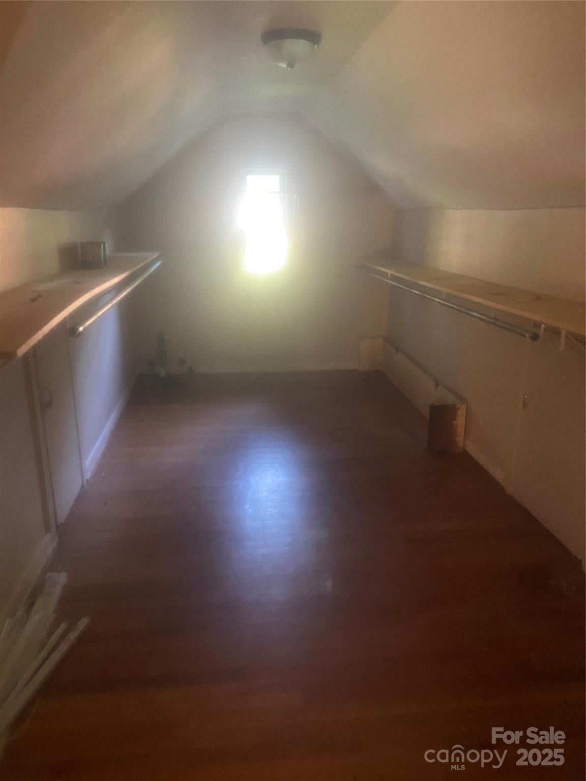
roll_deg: +0.1
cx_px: 293
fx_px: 587
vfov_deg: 67.3
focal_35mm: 26
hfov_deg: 53.1
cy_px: 390
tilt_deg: -16.9
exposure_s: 1/30
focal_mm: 4.25
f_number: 1.8
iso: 640
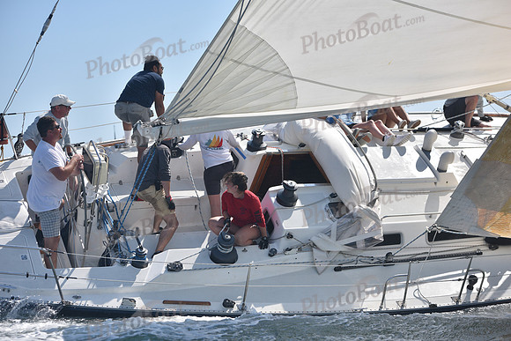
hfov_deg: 21.5
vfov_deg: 14.4
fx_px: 1349
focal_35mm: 95
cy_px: 170
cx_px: 256
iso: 250
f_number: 5
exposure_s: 1/1250
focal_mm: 95
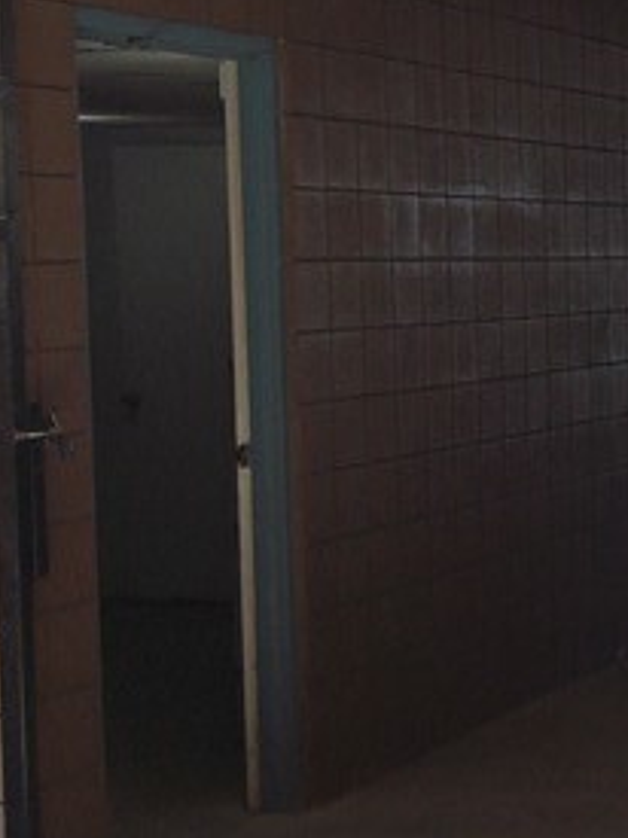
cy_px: 475
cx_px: 969
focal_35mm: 93
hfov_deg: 14.7
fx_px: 2251
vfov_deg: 21.1
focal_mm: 3.08
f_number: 2
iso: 32
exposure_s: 1/460
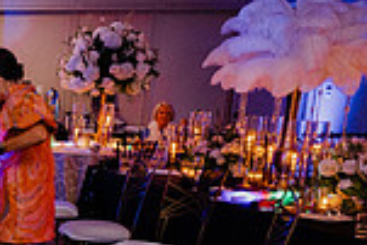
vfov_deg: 14.6
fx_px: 939
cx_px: -328
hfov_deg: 17.3
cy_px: 263
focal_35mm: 92
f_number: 3.2
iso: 2000
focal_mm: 24
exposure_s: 1/40
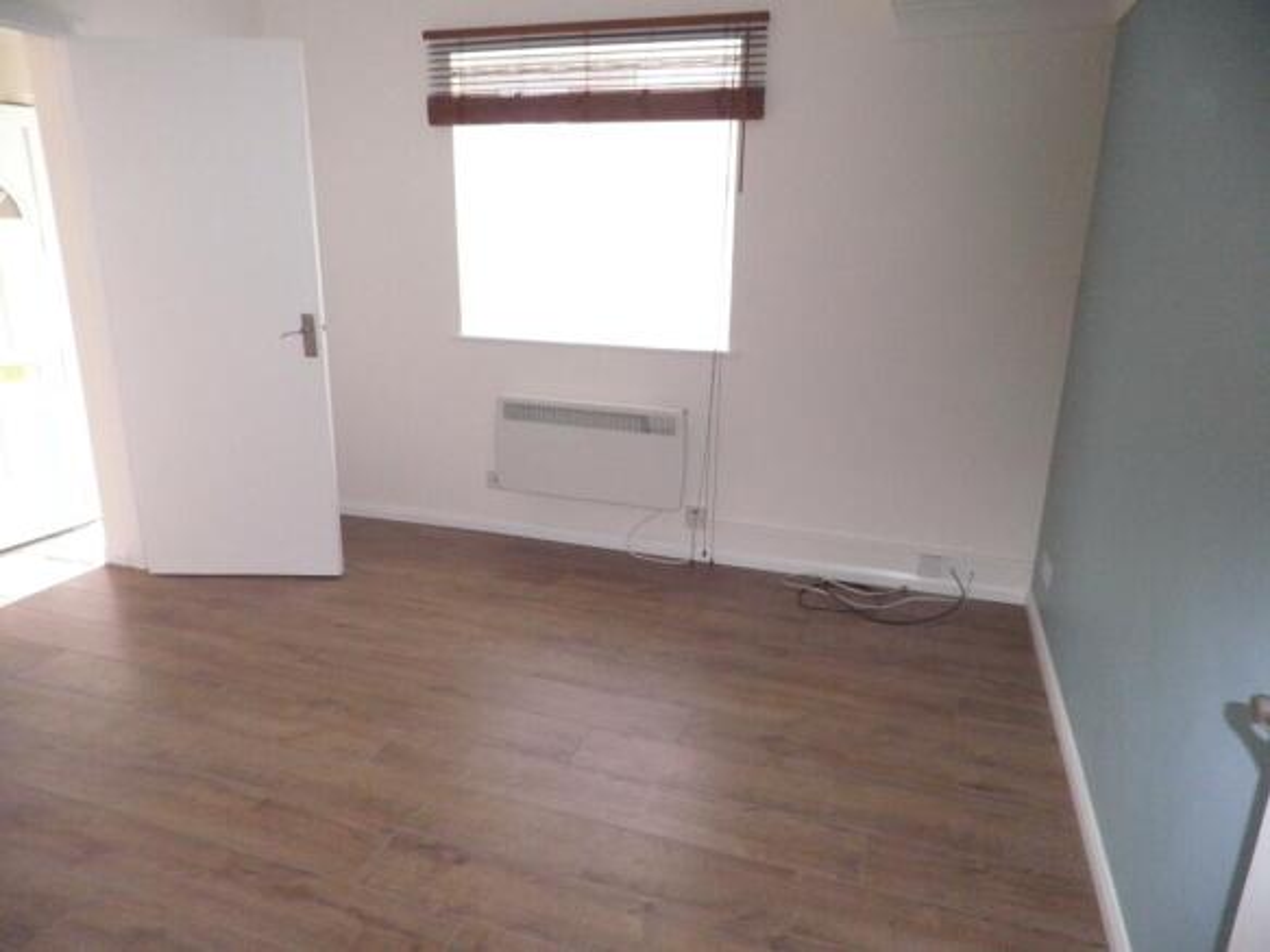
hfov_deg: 71.6
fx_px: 880
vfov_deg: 56.8
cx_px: 635
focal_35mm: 24
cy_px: 476
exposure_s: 1/80
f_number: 3.3
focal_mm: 4.3
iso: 400
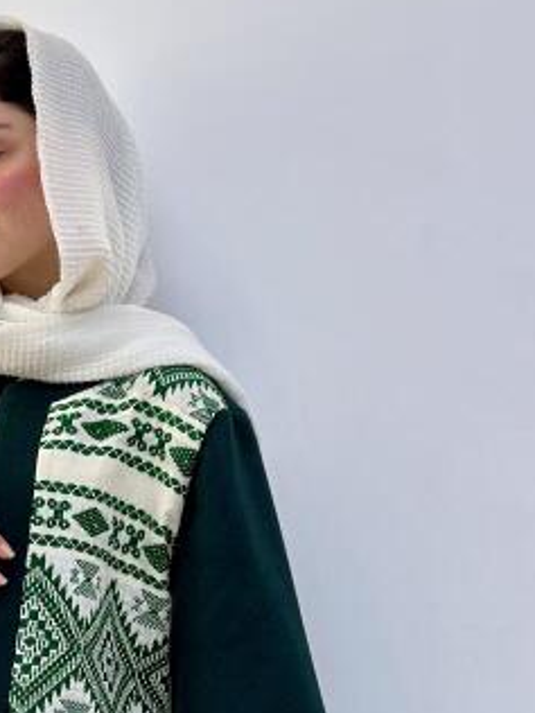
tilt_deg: +0.5
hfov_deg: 16.0
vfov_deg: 21.2
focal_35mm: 91
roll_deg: +0.5
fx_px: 1875
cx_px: 47
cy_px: 611
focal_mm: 6.86
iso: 80
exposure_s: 1/139
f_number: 1.78
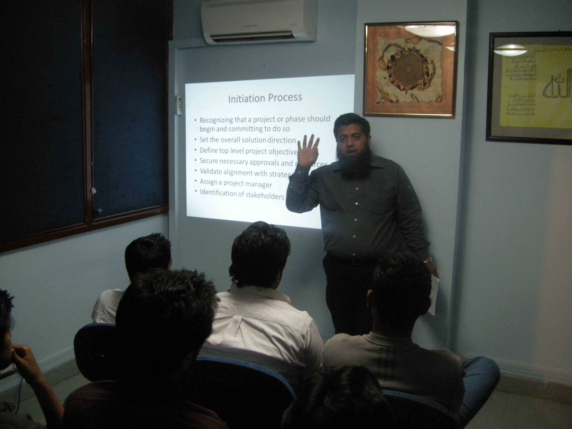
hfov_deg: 52.6
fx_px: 578
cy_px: 214
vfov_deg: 40.7
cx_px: 286
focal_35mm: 35
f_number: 2.7
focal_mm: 7.5
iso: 400
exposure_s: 1/25.1
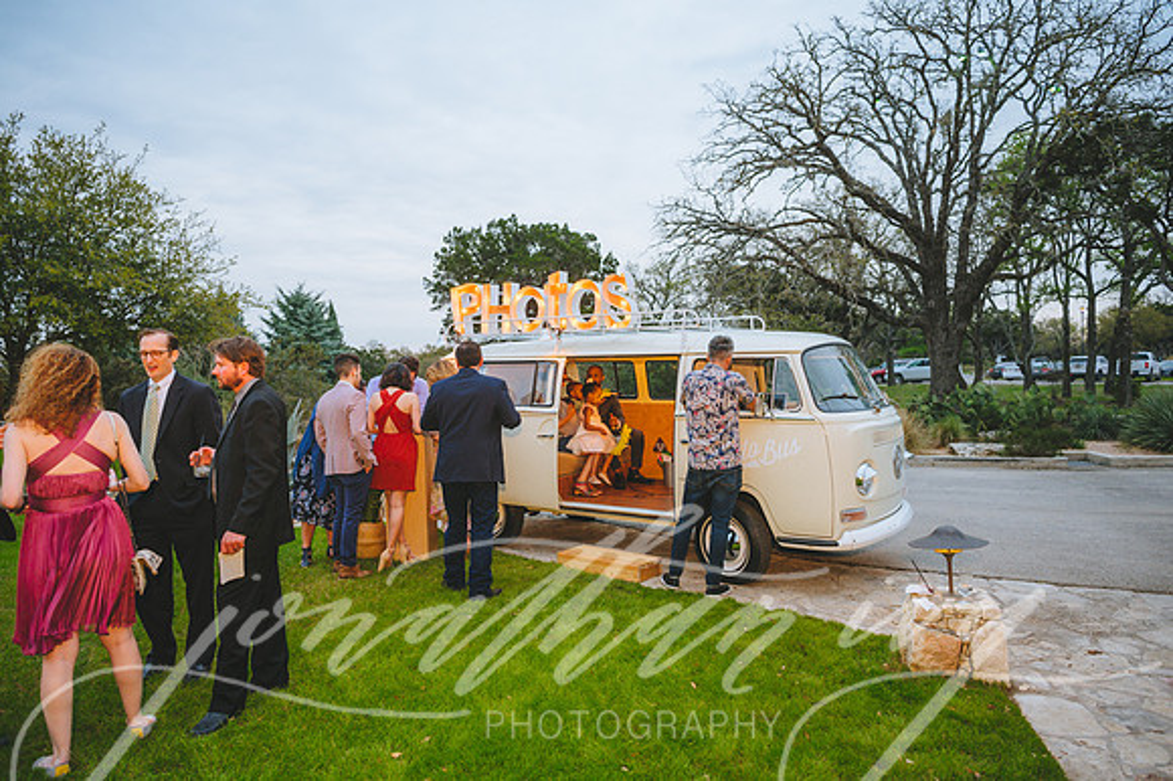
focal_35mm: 24
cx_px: 586
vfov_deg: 53.1
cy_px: 390
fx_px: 782
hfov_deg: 73.8
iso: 500
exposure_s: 1/200
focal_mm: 24
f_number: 2.8
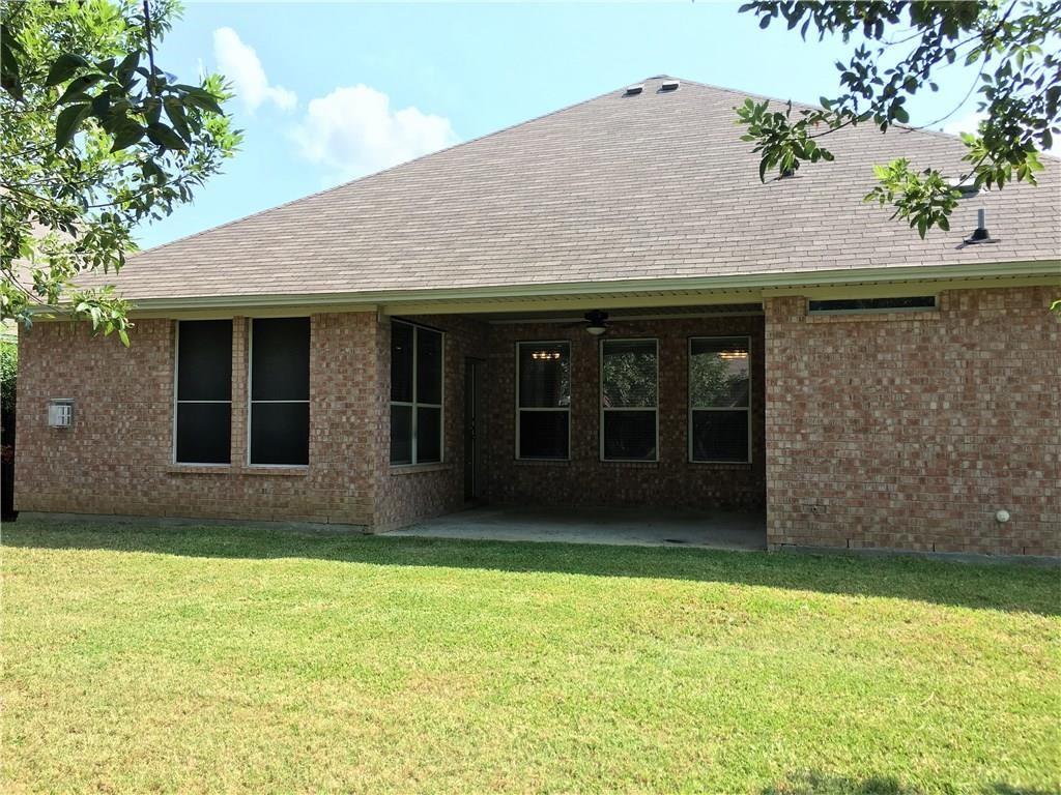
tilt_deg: +3.5
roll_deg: -0.2
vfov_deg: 48.2
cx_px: 530
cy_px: 398
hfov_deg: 61.7
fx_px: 889
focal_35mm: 29
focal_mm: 4.15
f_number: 2.2
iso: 25
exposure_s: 1/458
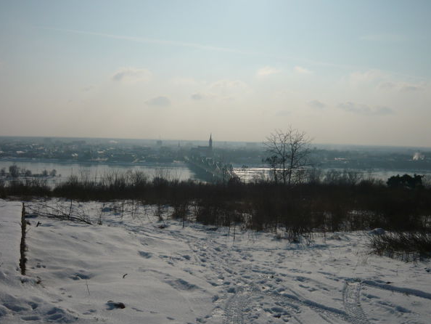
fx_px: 498
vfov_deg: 36.0
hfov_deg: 46.8
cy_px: 167
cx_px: 223
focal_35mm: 40
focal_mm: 5.5
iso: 100
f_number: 8
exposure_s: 1/1300
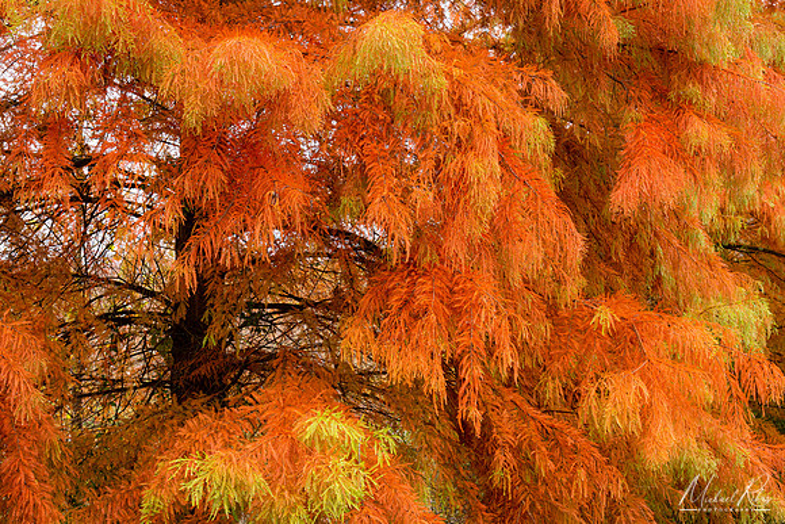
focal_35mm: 52
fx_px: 1134
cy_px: 262
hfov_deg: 38.2
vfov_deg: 26.0
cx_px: 392
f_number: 11
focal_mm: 52
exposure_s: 1/2.5
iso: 100
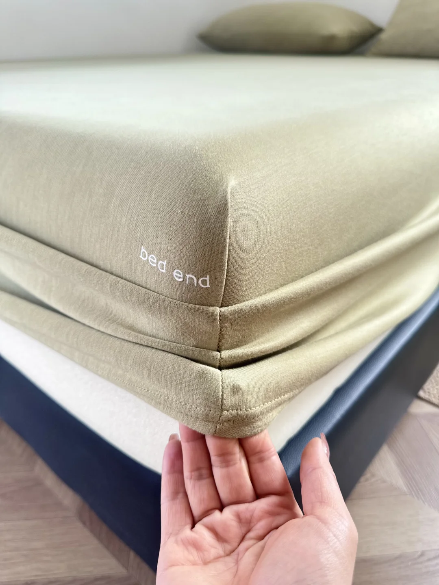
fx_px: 406
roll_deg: +0.3
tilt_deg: -29.8
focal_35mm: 24
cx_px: 220
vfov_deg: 71.6
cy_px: 292
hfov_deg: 56.8
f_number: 1.78
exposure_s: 1/121
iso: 64
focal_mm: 6.86
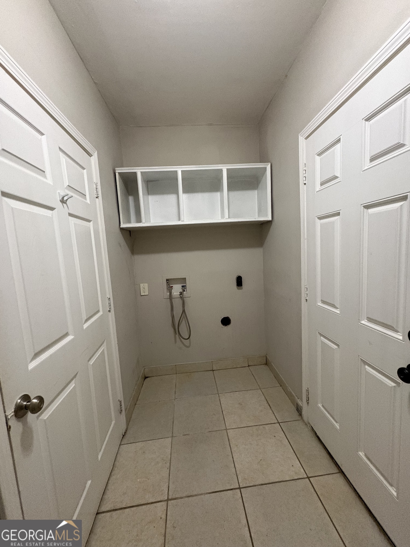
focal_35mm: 14
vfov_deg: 102.1
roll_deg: +3.1
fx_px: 221
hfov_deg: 85.7
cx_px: 205
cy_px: 274
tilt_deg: -7.2
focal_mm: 2.22
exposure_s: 1/60
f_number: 2.2
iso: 640
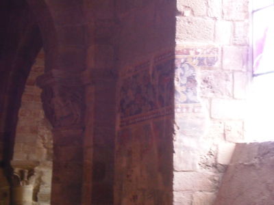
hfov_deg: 25.0
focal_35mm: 78
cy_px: 102
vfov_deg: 18.9
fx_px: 617
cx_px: 137
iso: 400
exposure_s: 1/2.5
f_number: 4.7
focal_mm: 13.02
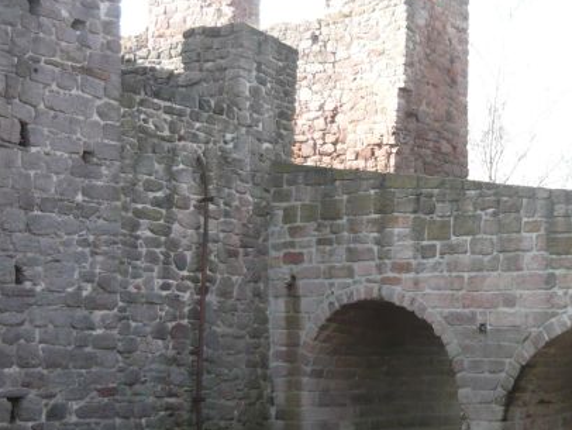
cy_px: 250
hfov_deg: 28.8
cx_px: 493
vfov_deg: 22.6
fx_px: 1075
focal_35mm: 65
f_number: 2.8
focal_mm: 5.5
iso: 250
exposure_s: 1/500
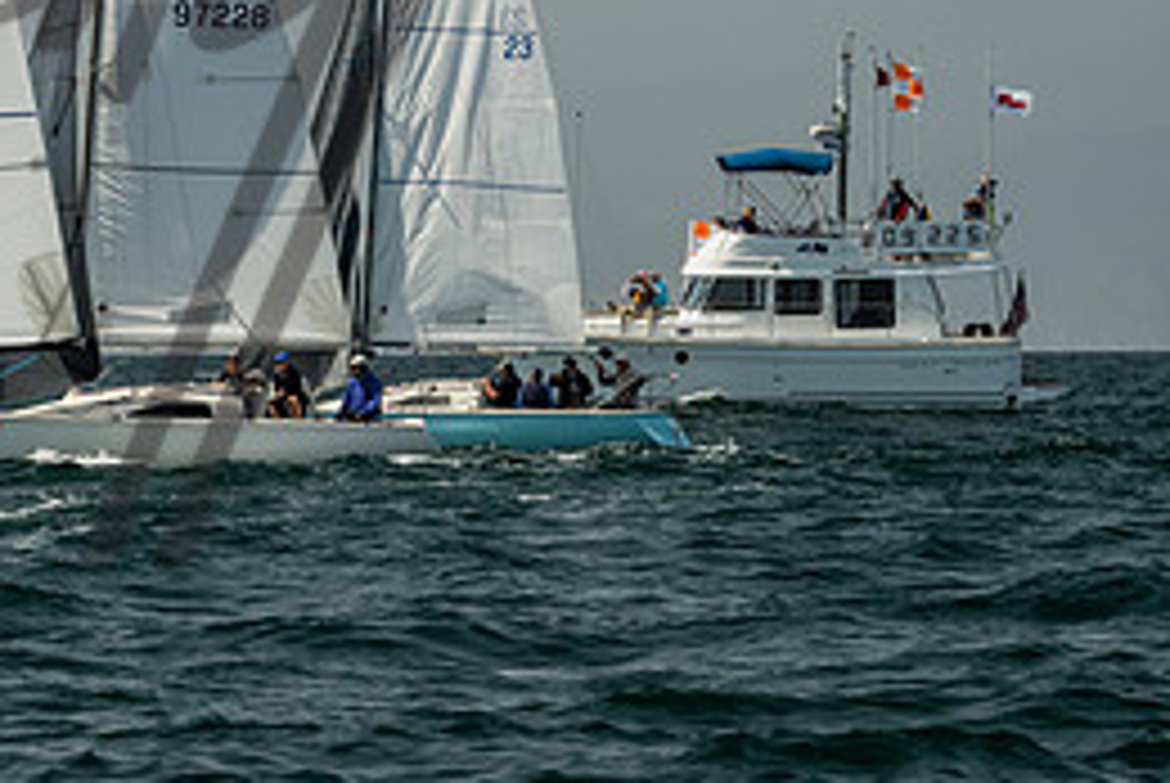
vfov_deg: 5.5
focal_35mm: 248
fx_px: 8069
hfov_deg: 8.2
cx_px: -117
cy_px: -33
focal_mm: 97
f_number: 6.3
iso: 320
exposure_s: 1/1000
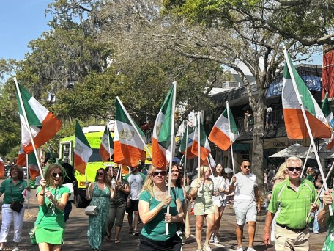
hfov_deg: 25.8
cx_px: 305
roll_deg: -0.7
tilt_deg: +5.4
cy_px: 103
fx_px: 704
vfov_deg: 20.1
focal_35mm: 73
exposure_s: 1/3968
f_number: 1.5
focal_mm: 5.7
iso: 50
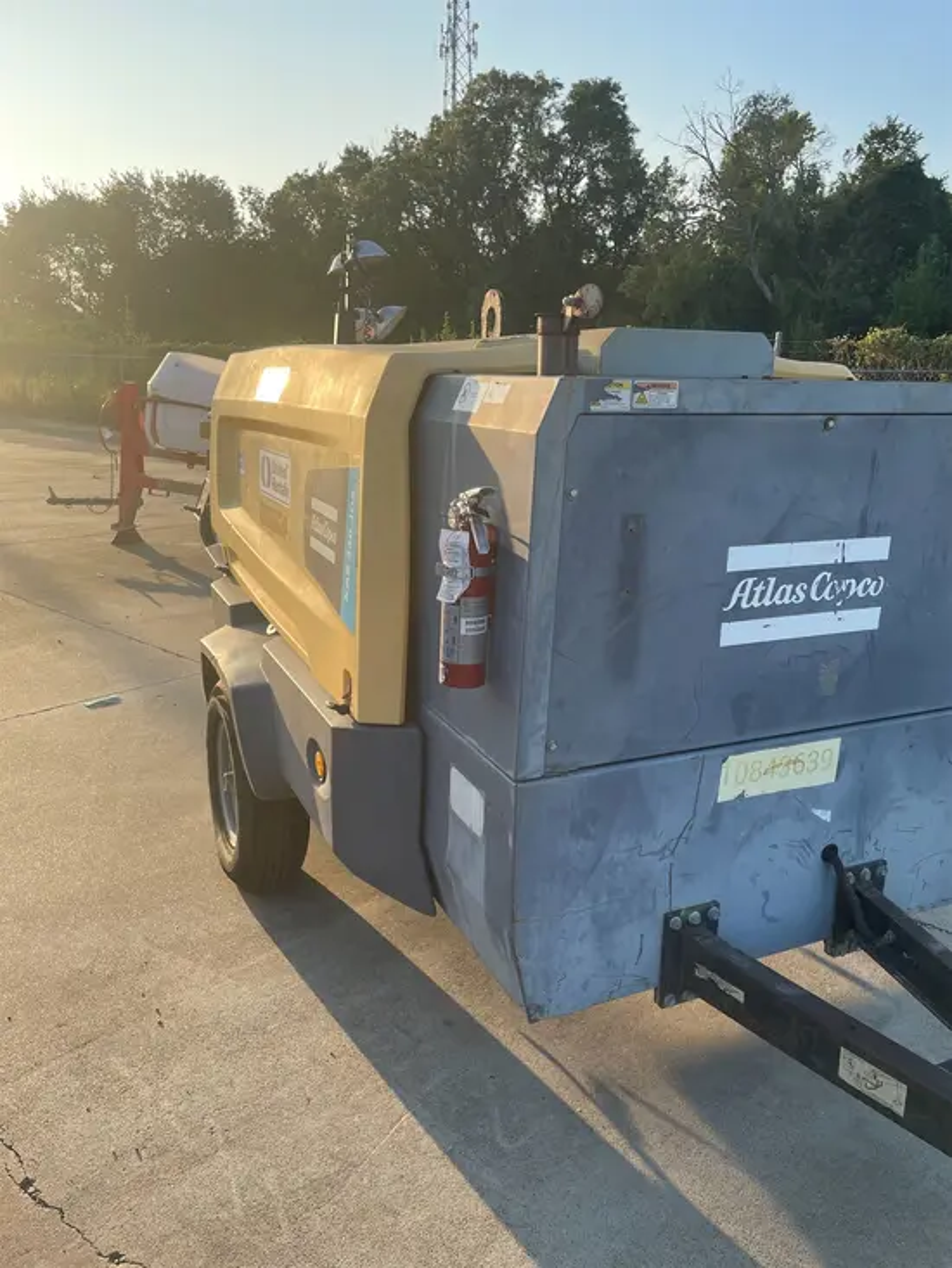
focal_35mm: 26
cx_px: 476
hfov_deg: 53.1
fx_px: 953
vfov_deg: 67.3
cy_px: 634
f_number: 1.6
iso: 32
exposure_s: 1/1171
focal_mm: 4.2
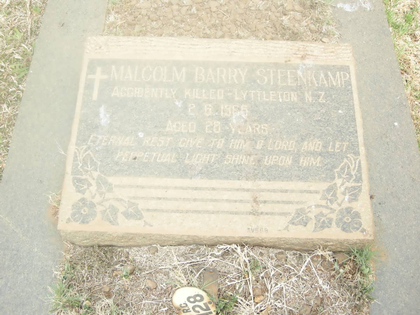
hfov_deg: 45.8
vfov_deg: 35.1
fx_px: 497
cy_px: 158
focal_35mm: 41
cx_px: 210
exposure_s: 1/96.2
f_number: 3.2
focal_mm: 8.5
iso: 64
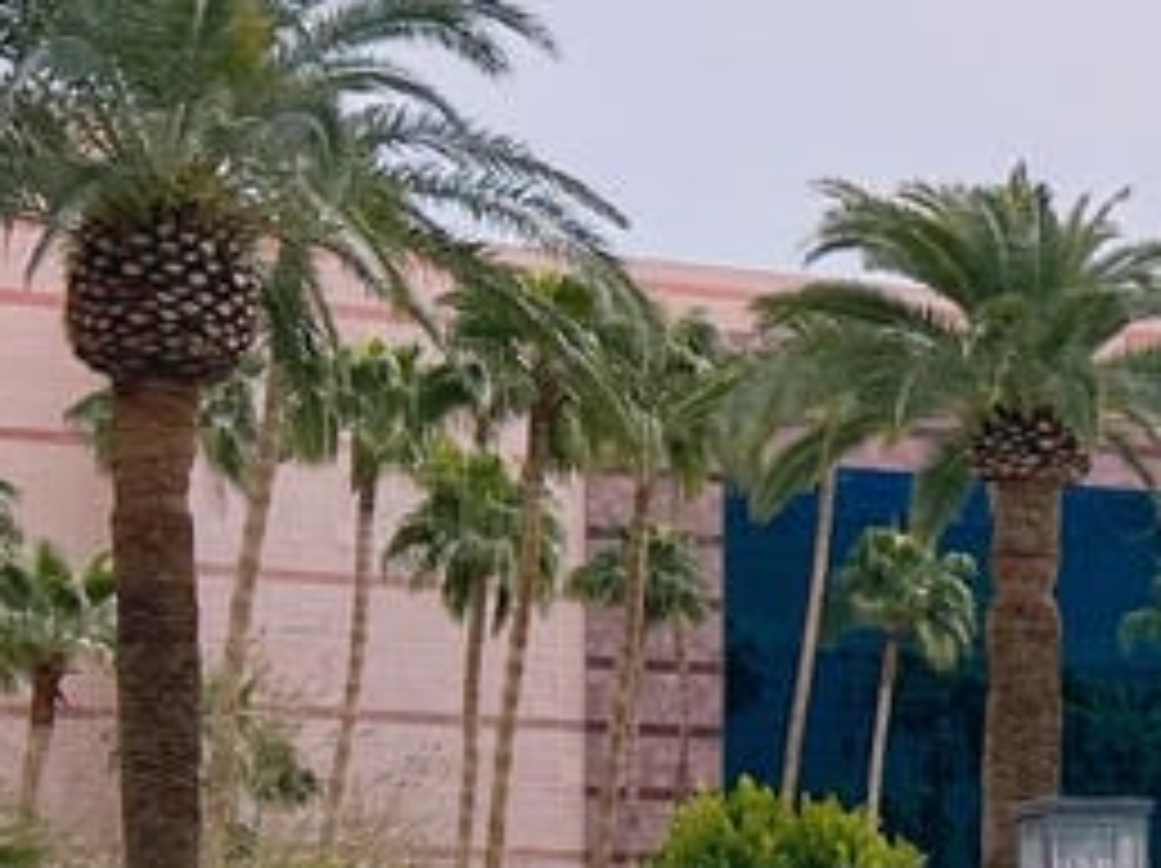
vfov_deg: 12.0
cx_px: 2462
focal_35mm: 121
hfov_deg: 13.5
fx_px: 4054
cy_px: 940
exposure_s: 1/8696
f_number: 1.5
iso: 50
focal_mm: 5.7
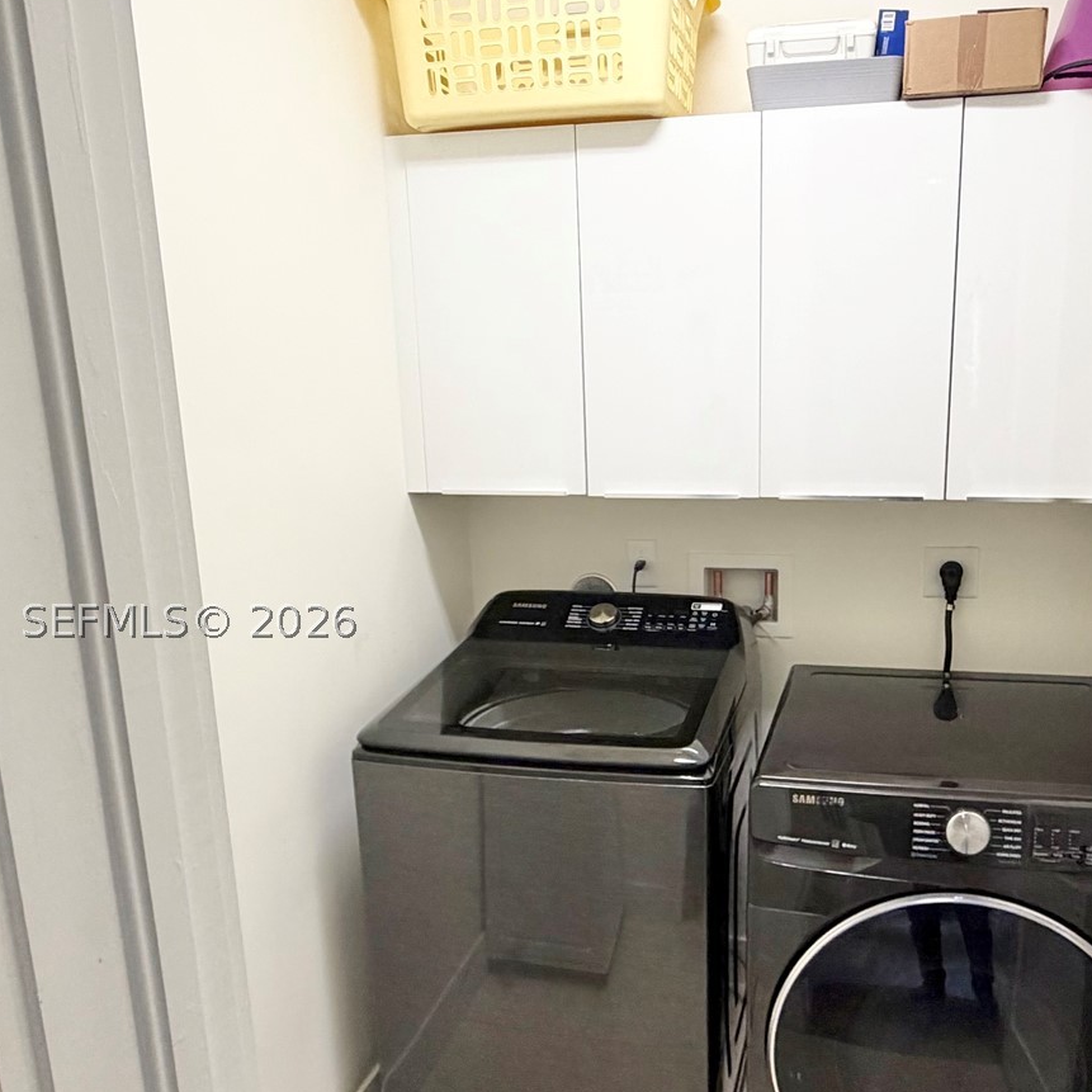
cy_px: 620
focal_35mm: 23
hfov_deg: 65.2
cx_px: 744
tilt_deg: -12.8
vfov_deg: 67.0
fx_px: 821
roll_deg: +0.5
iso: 200
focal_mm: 2.22
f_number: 2.2
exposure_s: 1/60
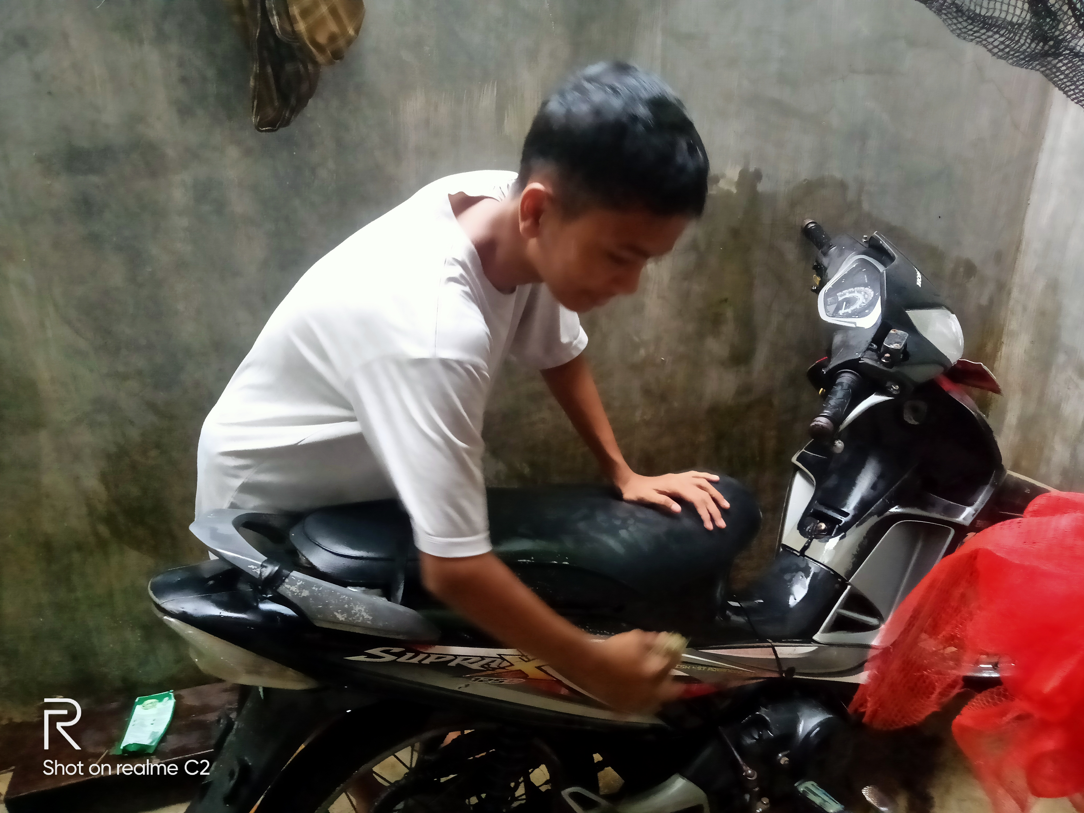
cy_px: 406
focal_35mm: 26
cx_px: 542
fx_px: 814
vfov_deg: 53.1
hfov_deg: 67.3
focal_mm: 3.46
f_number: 2.2
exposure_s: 1/25
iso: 671
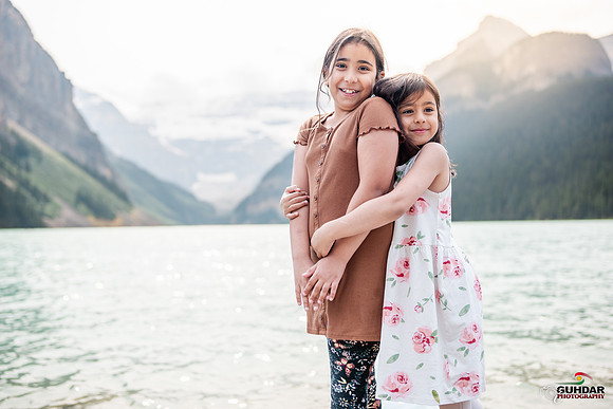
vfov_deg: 37.9
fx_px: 596
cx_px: 306
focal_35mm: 35
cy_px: 204
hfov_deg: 54.4
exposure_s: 1/4000
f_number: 2
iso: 200
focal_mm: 35
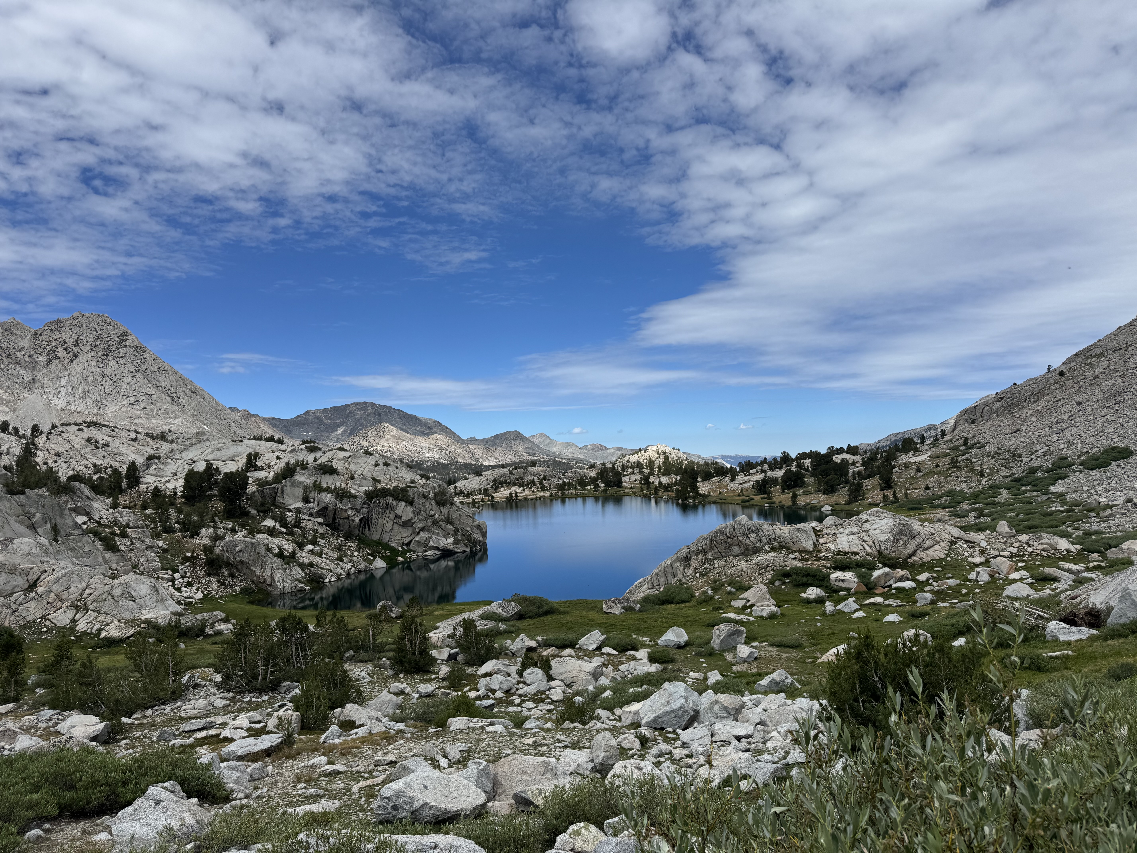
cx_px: 568
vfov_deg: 56.8
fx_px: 788
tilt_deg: +1.8
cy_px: 426
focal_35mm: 24
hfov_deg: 71.6
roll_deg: +2.5
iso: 80
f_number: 1.78
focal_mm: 6.76
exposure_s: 1/6410
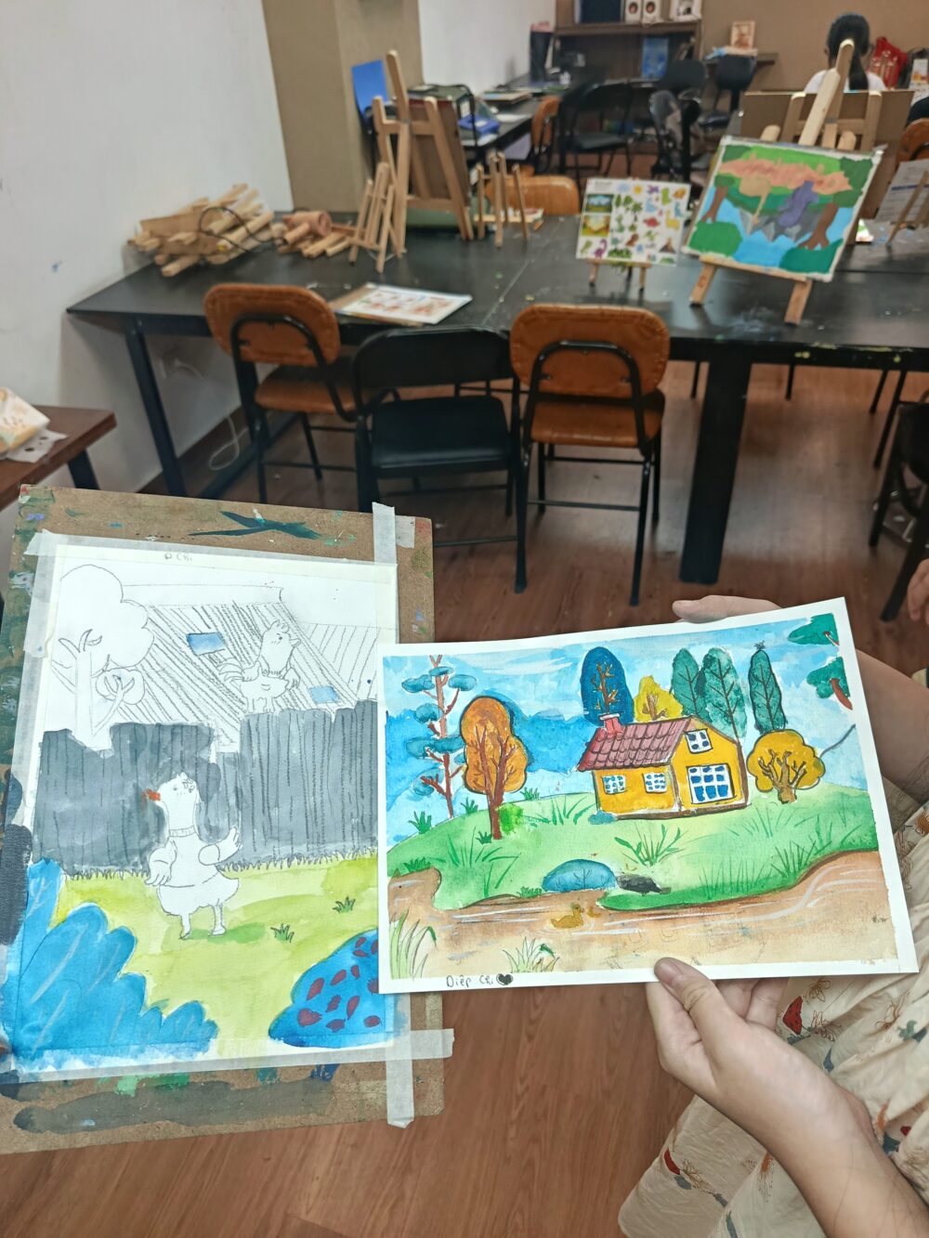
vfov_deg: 71.6
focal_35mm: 24
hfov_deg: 56.8
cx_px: 464
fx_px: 859
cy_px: 619
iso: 228
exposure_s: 1/100
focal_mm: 5.24
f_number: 1.7
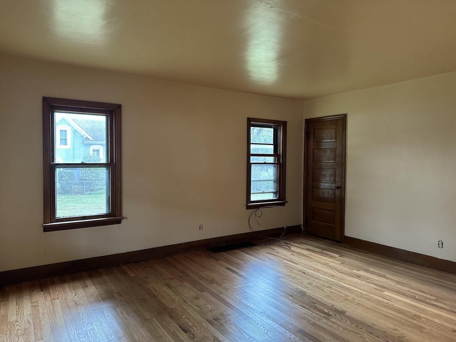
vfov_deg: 56.8
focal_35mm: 24
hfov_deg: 71.6
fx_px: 316
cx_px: 228
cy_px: 171
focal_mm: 6.86
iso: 500
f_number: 1.78
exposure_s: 1/60
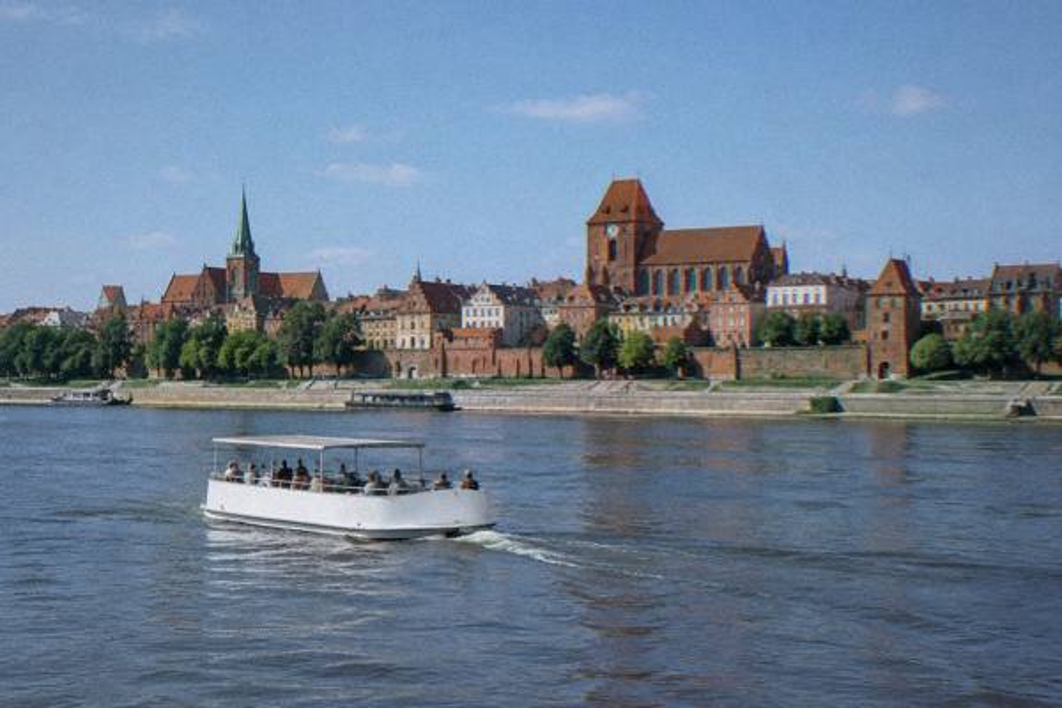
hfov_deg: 73.7
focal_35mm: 24
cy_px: 354
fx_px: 708
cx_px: 531
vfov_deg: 53.1
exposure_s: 1/2500
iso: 320
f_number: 4
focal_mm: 24
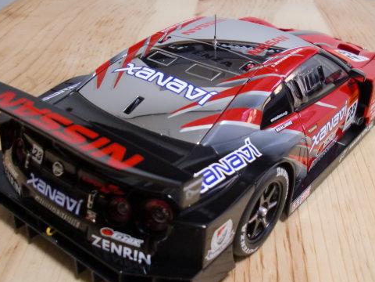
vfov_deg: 30.3
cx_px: 214
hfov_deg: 39.6
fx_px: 520
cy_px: 136
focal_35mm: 48
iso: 400
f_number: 2.8
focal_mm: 6.3
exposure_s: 1/60
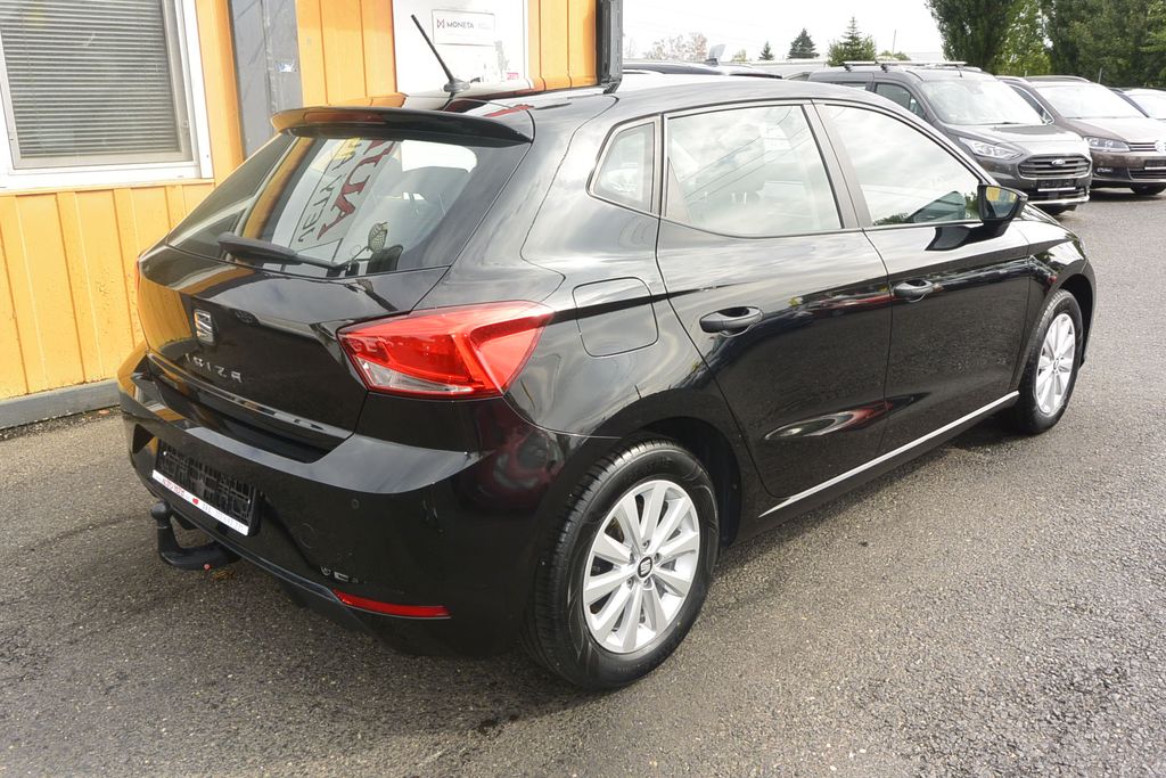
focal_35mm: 29
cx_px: 583
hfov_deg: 63.7
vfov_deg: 45.0
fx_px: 939
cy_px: 389
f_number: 6.3
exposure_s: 1/250
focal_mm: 11
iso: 160
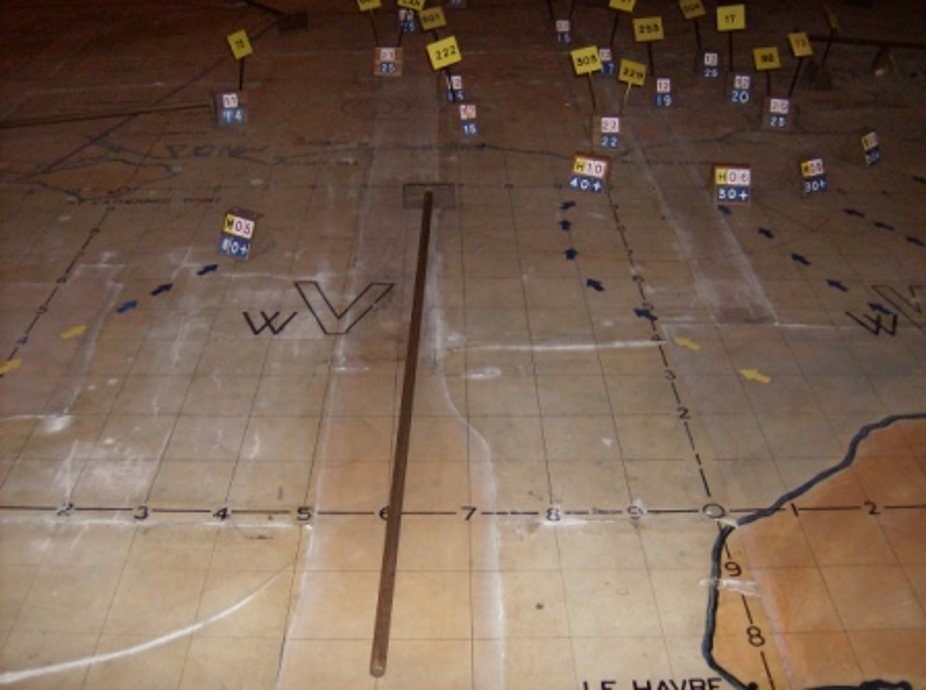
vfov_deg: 39.5
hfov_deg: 51.5
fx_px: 961
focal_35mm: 36
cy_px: 345
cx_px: 463
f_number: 2.8
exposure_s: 1/60
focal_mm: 6
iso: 200
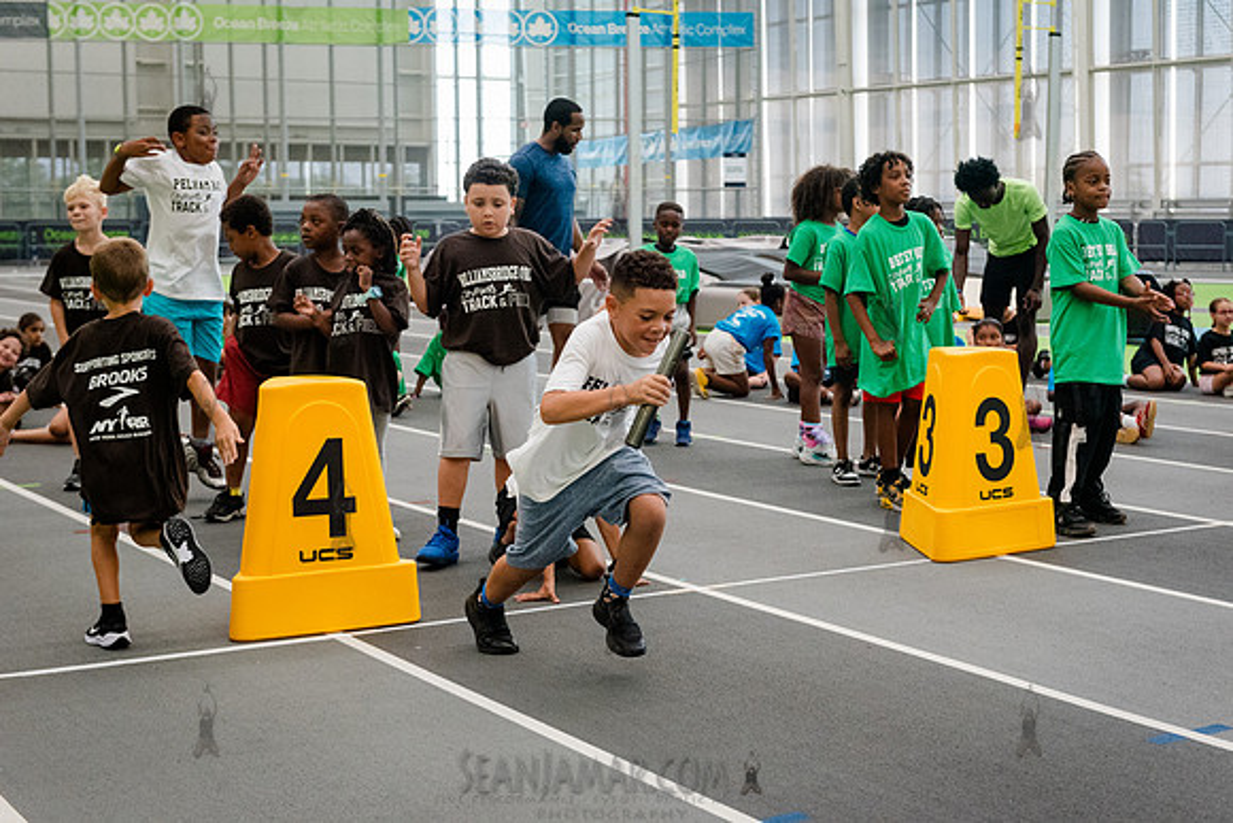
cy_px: 412
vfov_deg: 24.2
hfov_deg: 35.6
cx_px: 616
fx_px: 1918
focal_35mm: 56
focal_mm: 56
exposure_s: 1/1000
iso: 6400
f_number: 4
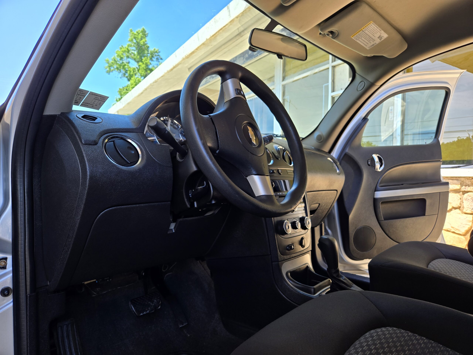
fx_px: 314
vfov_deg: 58.9
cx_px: 236
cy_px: 178
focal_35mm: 23
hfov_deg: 73.9
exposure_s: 1/183
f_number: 1.8
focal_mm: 5.4
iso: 25
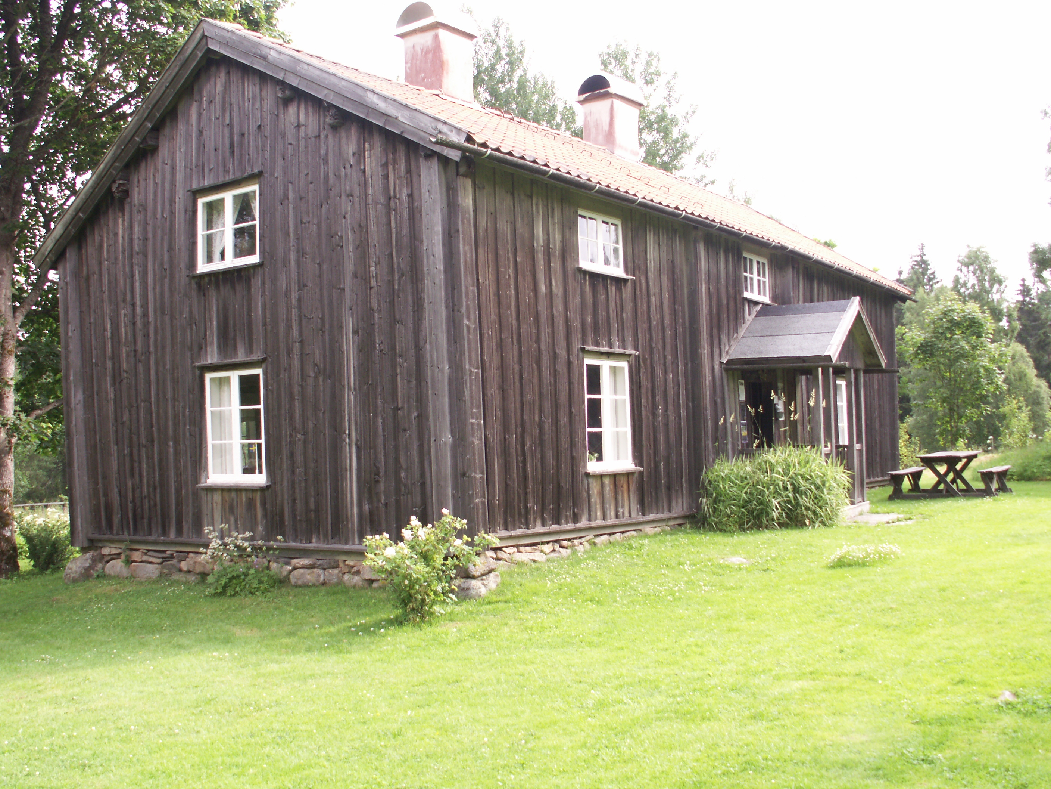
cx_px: 526
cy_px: 394
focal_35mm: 35
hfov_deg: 52.6
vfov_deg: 40.7
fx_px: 1063
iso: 50
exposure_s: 1/60
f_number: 4
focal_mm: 5.86
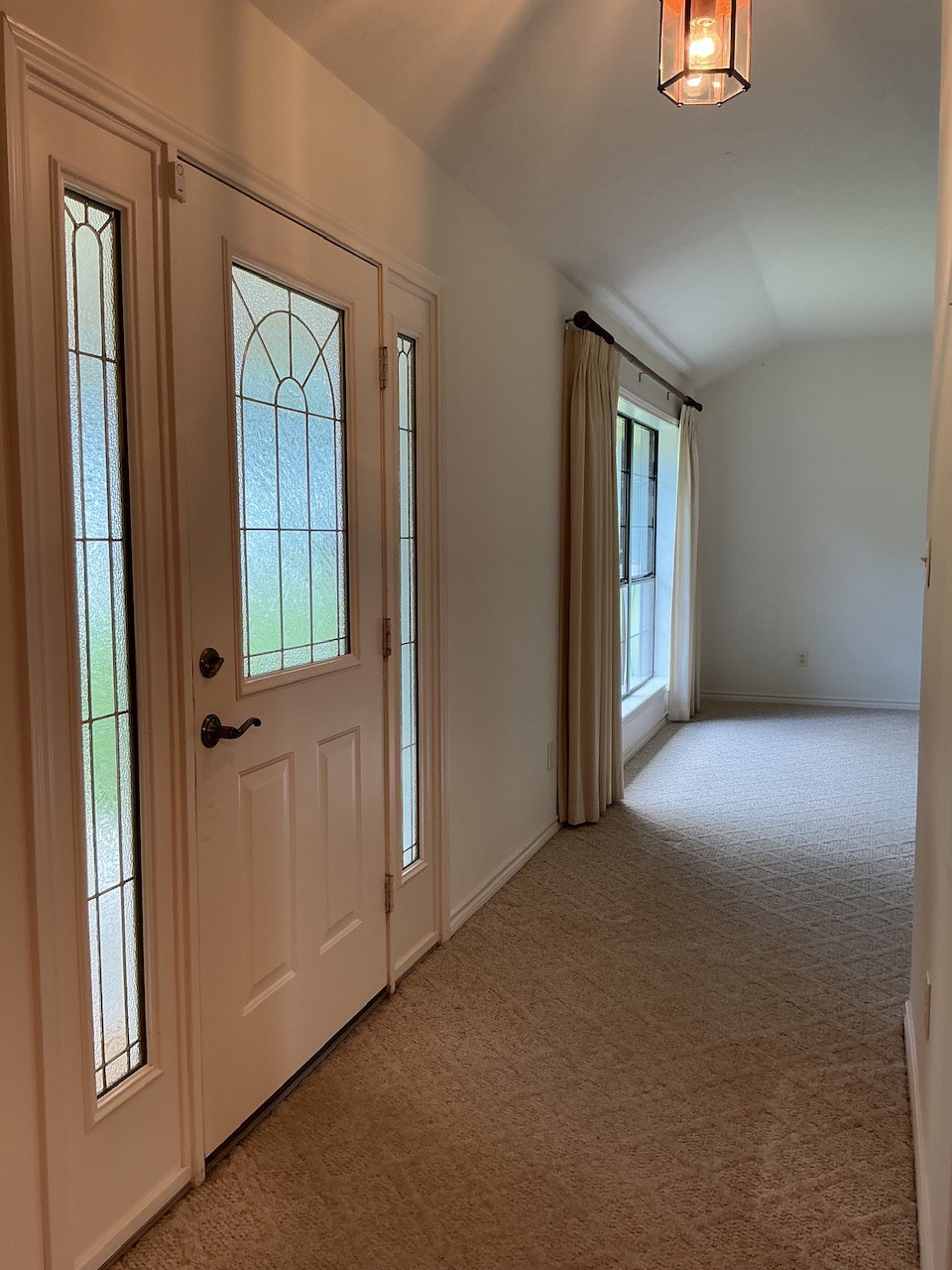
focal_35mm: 29
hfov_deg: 48.2
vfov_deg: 61.7
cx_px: 476
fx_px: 1063
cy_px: 635
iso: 50
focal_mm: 3
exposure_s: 1/60
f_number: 1.8
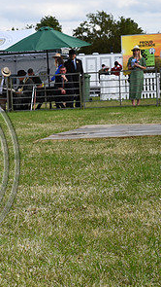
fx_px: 781
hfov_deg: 11.2
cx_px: -91
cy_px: 151
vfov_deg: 20.7
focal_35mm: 103
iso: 1000
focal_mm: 50
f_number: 10
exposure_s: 1/1250
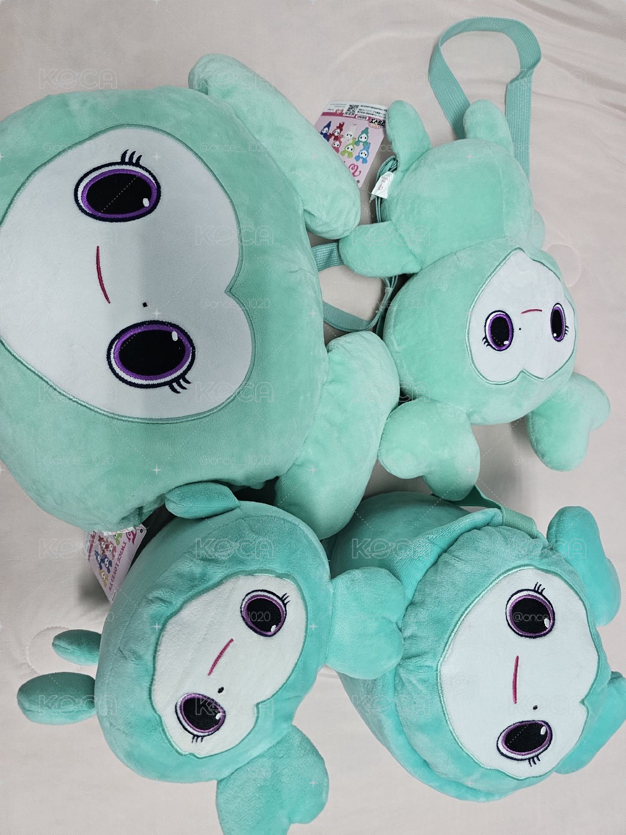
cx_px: 313
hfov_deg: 58.9
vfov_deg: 73.9
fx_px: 555
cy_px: 418
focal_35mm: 23
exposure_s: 1/120
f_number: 1.7
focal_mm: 6.3
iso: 320
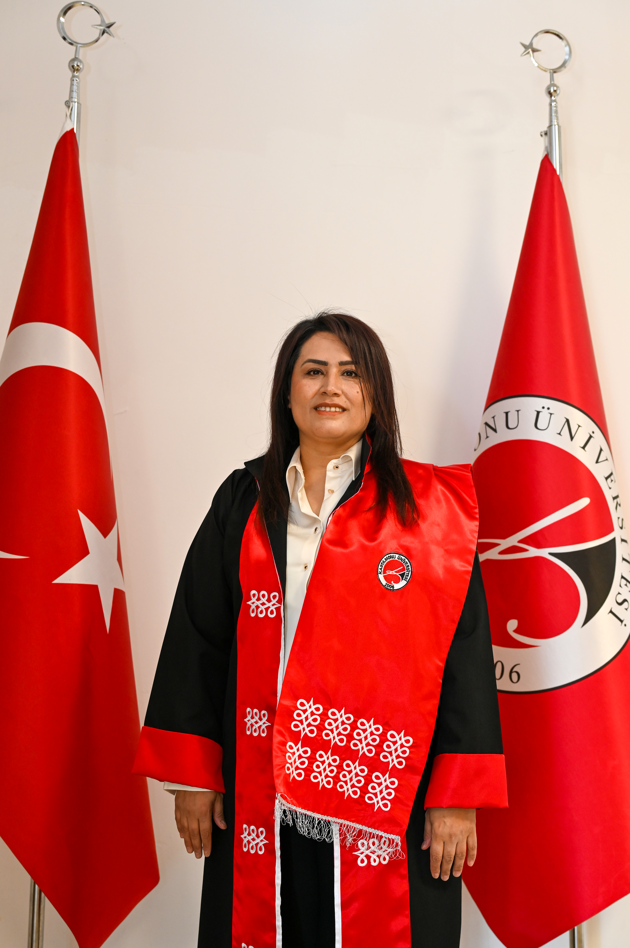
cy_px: 474
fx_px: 1314
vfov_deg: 39.6
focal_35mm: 50
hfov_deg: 27.0
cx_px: 315
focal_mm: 50
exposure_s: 1/60
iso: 720
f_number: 4
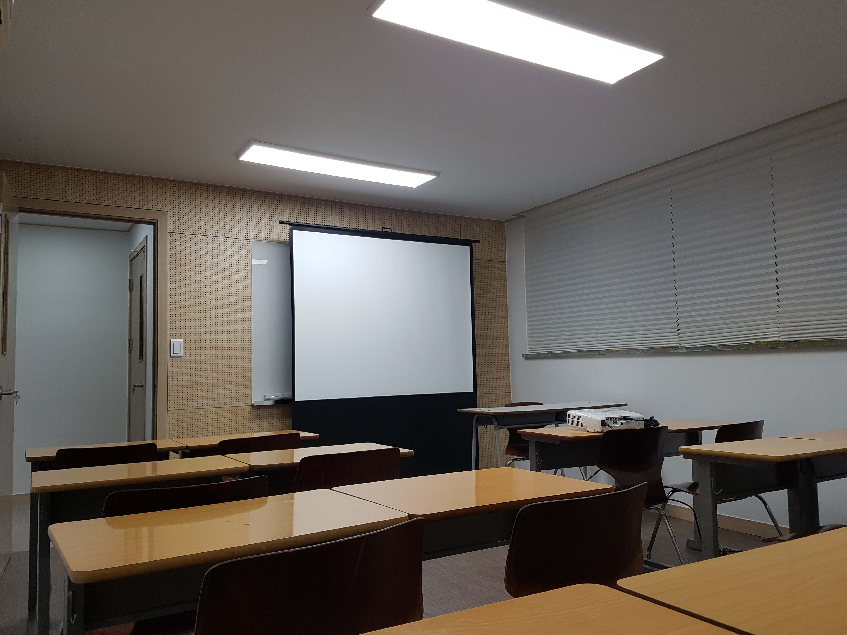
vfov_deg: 53.1
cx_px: 424
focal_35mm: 26
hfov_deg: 67.3
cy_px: 318
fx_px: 636
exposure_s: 1/60
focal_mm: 4.2
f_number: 1.7
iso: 64
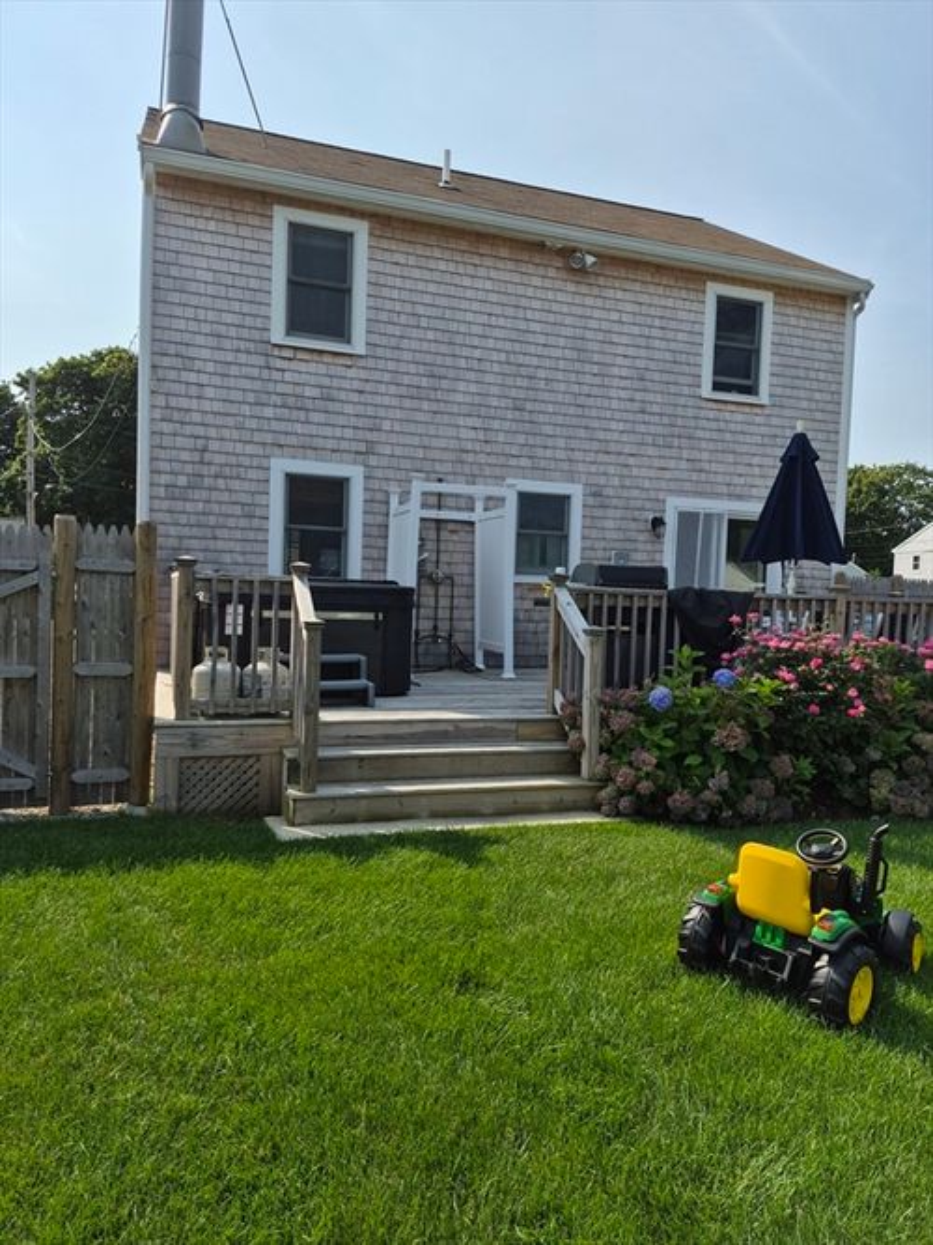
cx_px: 466
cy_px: 622
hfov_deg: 58.9
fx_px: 827
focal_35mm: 23
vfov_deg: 73.9
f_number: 1.8
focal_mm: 5.4
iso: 80
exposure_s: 1/7552
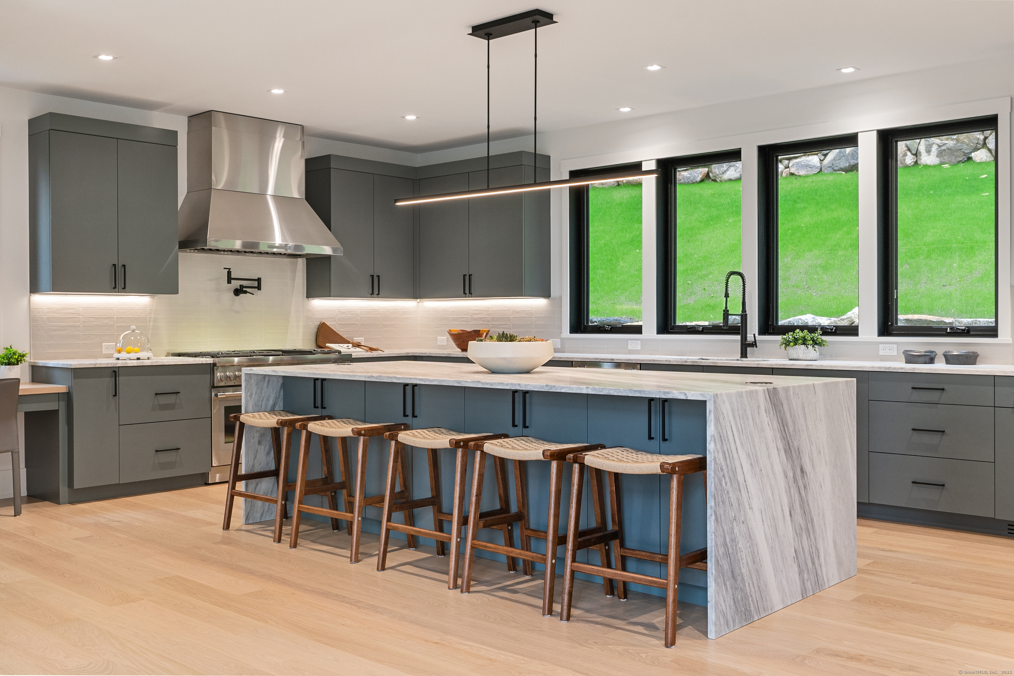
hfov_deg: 55.8
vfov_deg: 38.9
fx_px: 958
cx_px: 507
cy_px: 338
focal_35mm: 34
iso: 320
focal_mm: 23
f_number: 8
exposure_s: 1/2.5
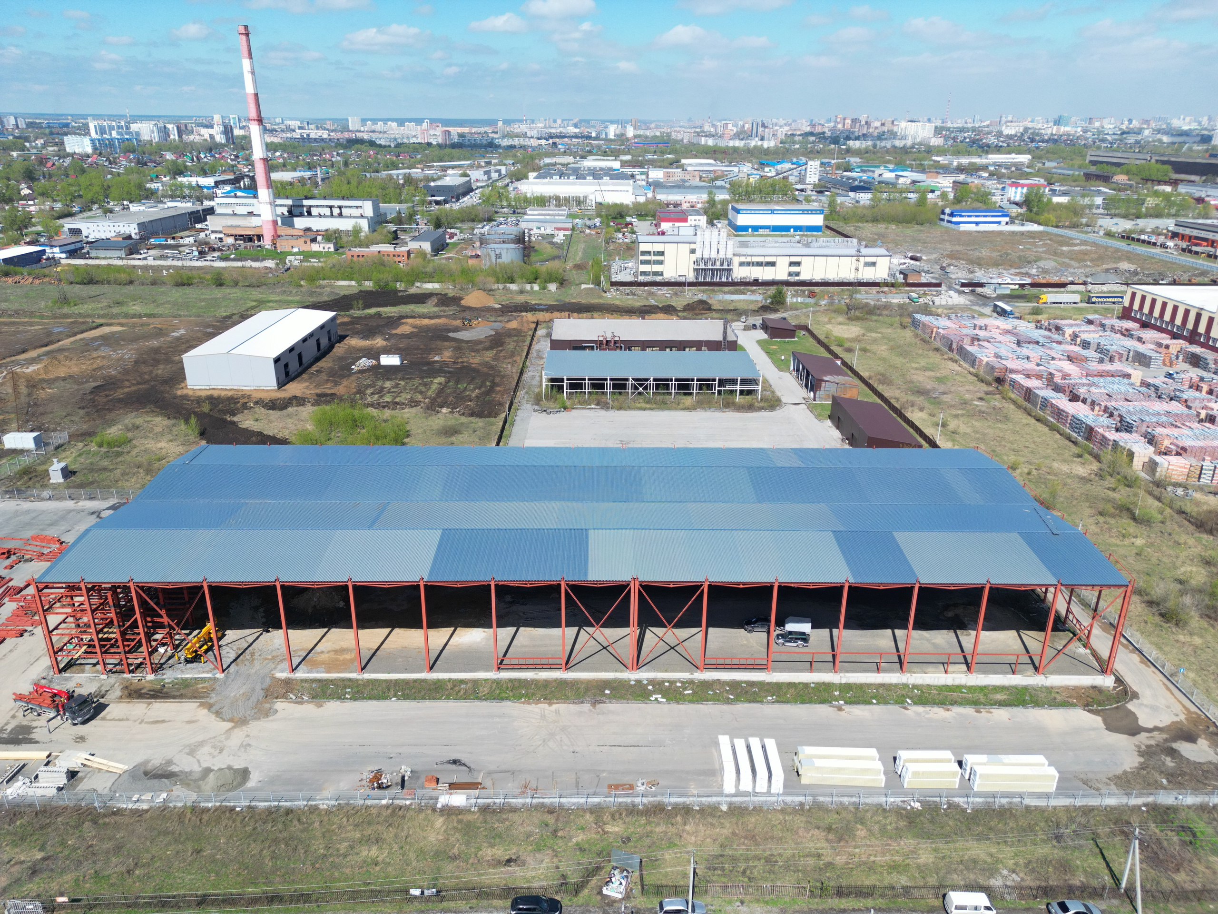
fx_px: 844
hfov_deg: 71.6
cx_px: 609
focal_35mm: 24
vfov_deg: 56.8
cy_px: 457
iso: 110
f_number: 1.7
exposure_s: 1/2500
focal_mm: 6.72
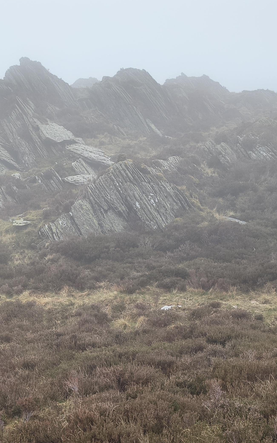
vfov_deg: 39.7
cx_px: 41
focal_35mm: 50
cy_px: 300
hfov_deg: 25.2
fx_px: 604
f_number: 1.8
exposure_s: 1/366
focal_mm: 5.56
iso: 100
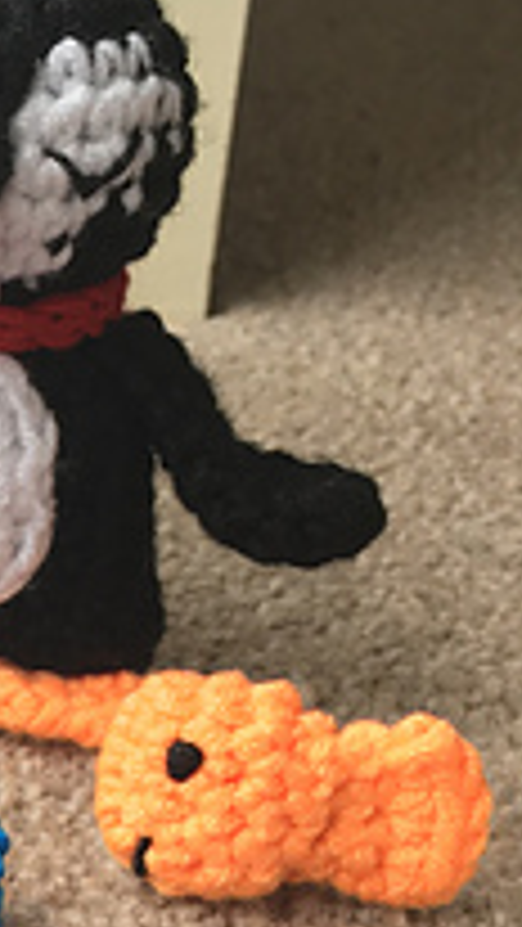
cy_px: 662
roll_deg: +0.1
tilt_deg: -25.5
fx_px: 2409
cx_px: -554
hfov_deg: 11.1
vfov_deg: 21.6
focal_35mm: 98
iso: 25
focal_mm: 4.15
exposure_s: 1/100
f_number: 2.2
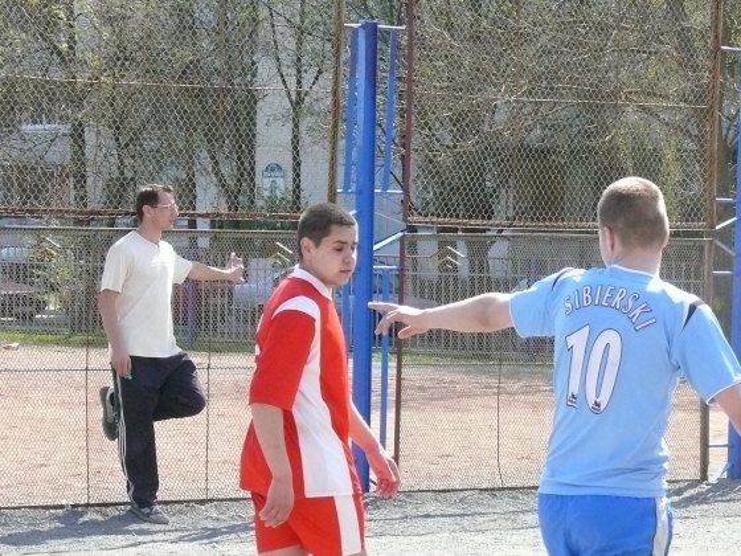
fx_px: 4495
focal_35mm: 210
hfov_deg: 9.4
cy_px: 278
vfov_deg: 7.1
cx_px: 370
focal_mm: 25
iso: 400
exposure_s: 1/500
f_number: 6.3
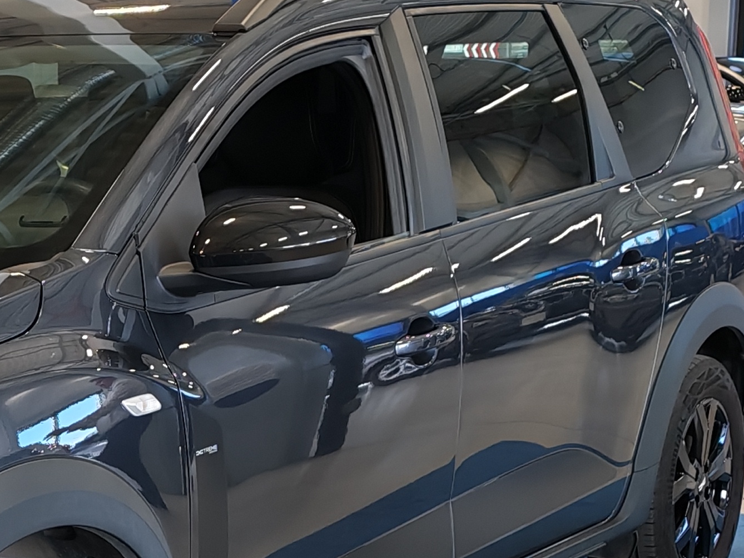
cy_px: 550
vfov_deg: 14.4
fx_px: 2171
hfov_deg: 18.7
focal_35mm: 101
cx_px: -58
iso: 100
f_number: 1.9
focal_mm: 6.12
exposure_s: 1/100
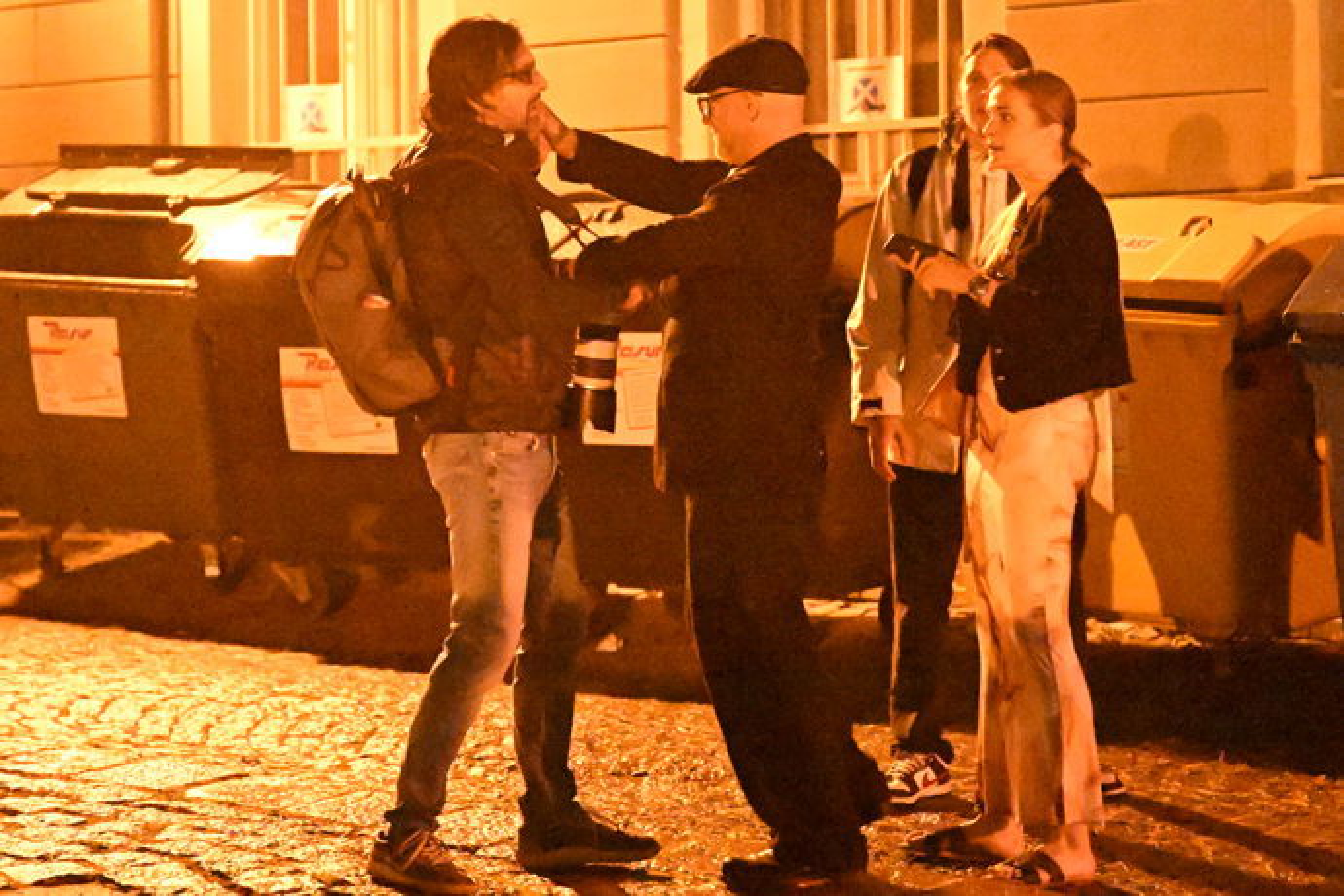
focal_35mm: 105
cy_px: 448
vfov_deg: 13.0
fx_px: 3920
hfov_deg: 19.5
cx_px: 672
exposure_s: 1/100
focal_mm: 70
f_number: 2.8
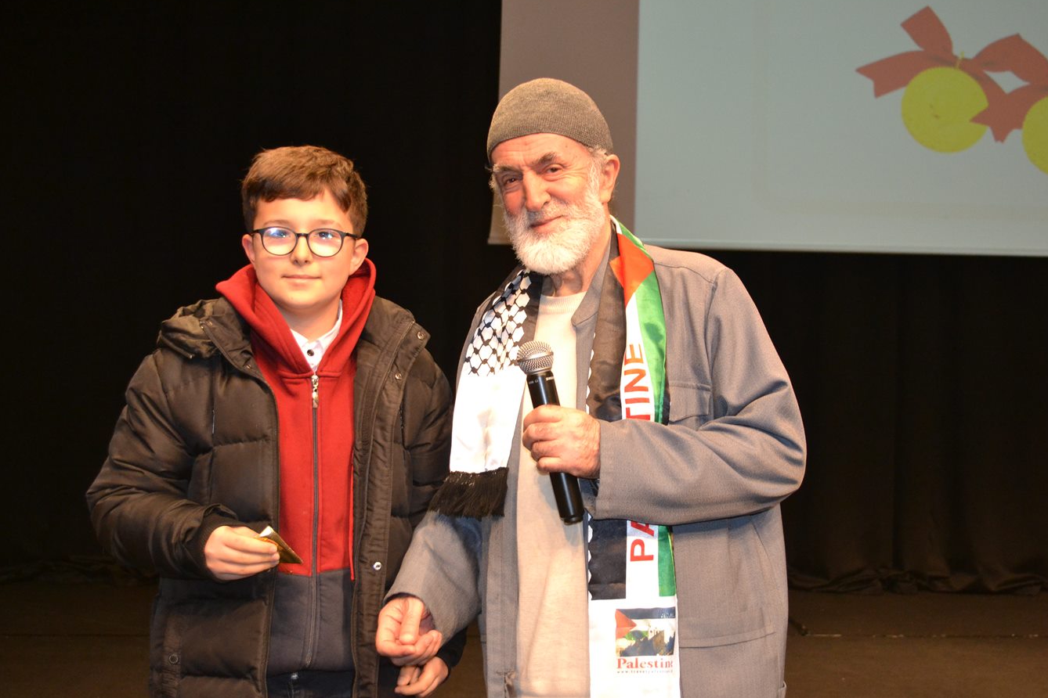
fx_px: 1426
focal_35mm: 49
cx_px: 534
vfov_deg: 27.5
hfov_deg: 40.3
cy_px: 345
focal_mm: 32
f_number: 4.8
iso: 1800
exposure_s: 1/60
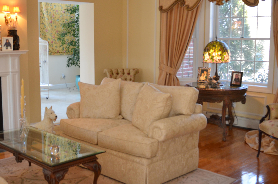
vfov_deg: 29.7
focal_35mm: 45
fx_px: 347
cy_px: 83
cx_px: 114
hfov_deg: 43.5
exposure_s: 1/60
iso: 800
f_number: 4
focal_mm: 24
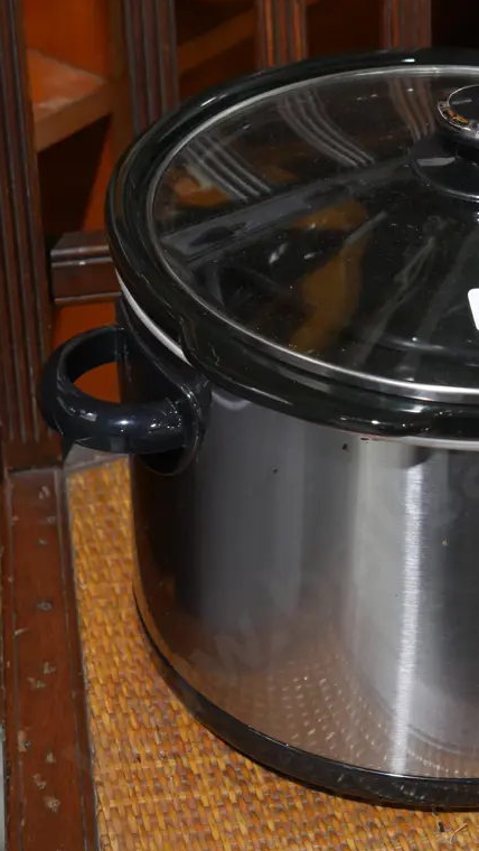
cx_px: 530
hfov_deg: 13.1
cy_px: 428
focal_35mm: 91
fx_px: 2053
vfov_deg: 23.4
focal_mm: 31
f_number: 5.4
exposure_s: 1/80
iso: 1250
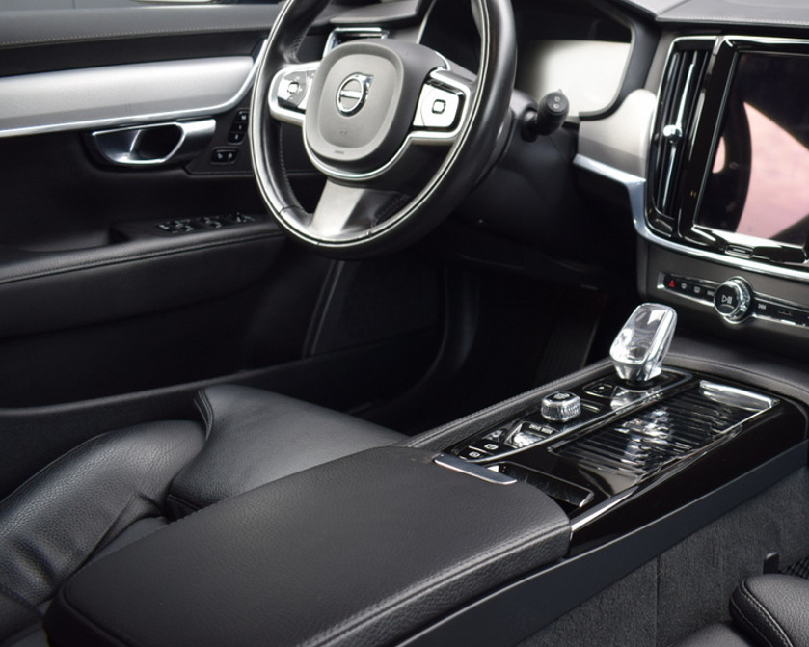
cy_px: 233
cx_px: 674
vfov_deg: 31.9
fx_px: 1125
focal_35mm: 47
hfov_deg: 37.8
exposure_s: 1/60
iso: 400
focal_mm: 20
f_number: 4
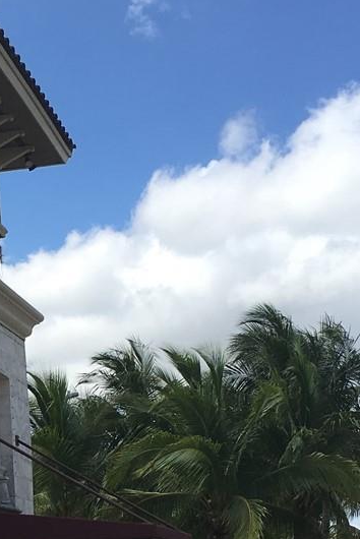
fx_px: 1363
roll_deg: +2.6
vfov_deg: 22.0
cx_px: -31
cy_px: 443
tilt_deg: +7.7
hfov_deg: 14.7
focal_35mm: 91
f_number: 2.2
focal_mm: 4.15
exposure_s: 1/1832
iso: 25
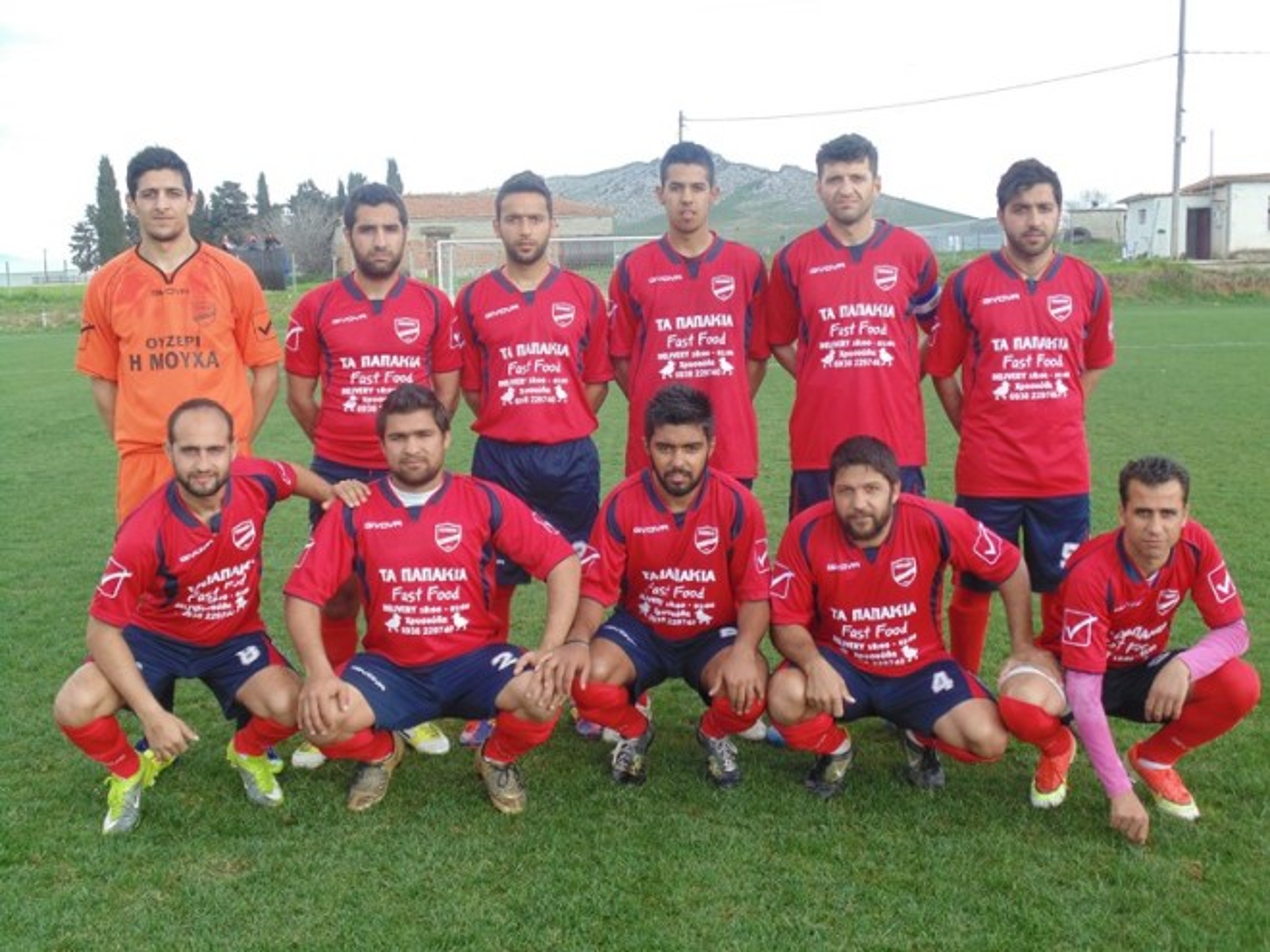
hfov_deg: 45.8
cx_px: 635
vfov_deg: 35.1
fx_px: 1504
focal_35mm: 41
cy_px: 476
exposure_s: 1/250
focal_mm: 7.4
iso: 80
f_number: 3.6
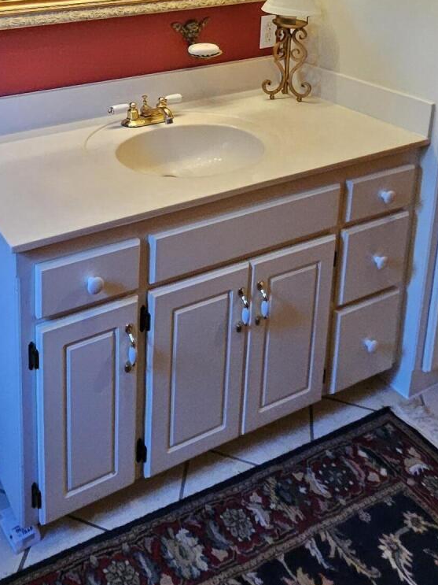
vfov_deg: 45.2
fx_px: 591
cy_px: 11
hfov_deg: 37.5
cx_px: 30
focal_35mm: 35
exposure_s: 1/40
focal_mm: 1.74
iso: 320
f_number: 2.2
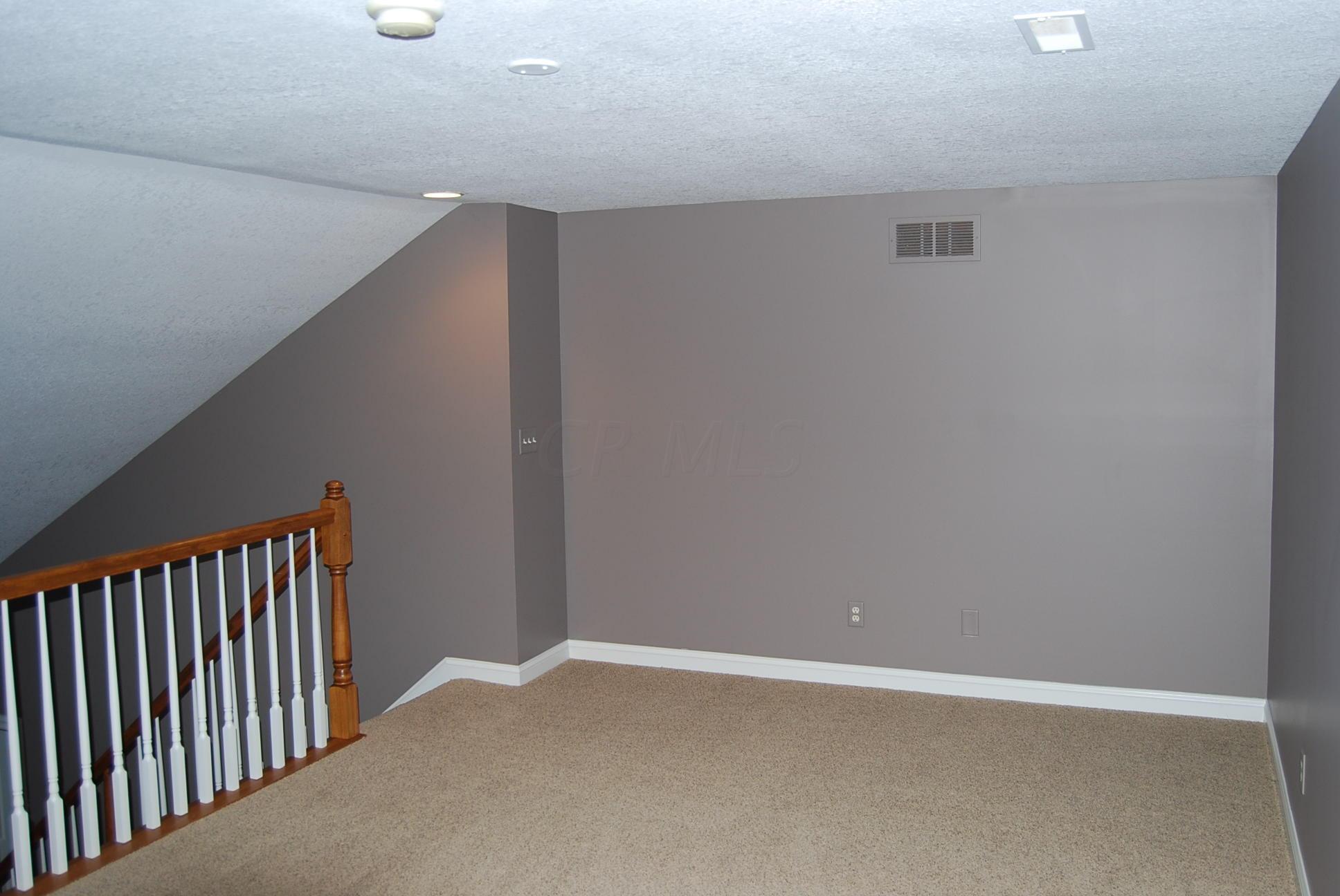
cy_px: 448
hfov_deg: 57.2
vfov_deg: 40.1
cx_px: 670
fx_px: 1230
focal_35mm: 33
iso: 200
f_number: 3.8
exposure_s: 1/60
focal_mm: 22
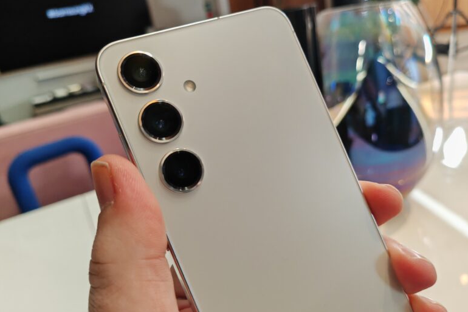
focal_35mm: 27
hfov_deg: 67.3
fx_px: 351
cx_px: 243
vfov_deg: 48.0
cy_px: 161
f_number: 1.9
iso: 320
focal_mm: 5.3
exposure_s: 1/100
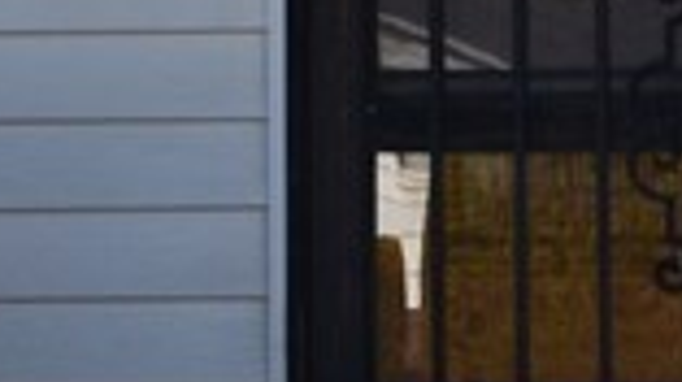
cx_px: 413
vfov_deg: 3.6
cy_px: -777
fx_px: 5890
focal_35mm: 326
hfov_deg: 6.6
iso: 400
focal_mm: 30
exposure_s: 1/160
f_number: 9
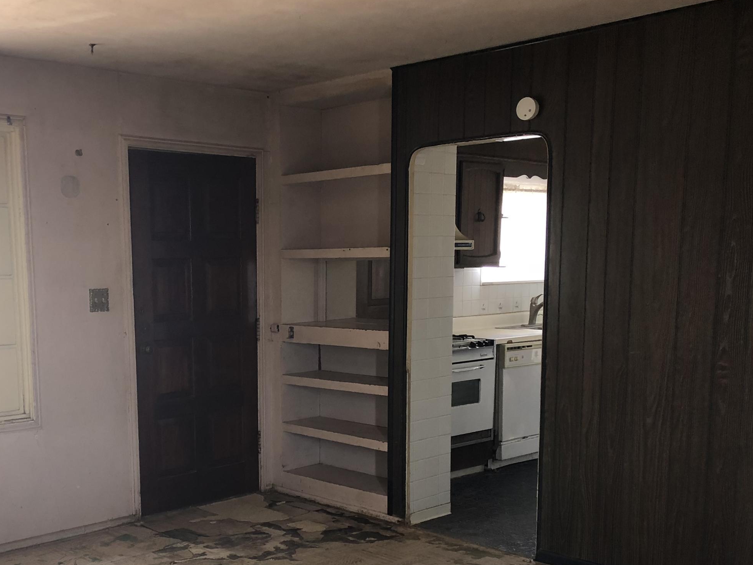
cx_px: 226
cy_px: 405
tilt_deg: -8.8
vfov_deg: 33.1
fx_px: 935
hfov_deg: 43.0
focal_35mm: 43
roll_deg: +1.5
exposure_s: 1/15
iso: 40
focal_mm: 3.99
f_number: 1.8
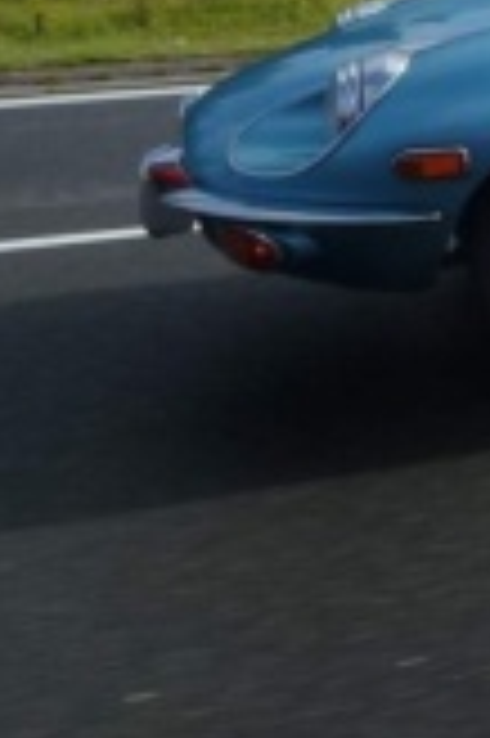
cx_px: 1074
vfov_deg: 25.0
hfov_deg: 14.0
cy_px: -56
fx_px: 1555
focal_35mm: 76
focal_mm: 4.3
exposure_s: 1/800
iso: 160
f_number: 4
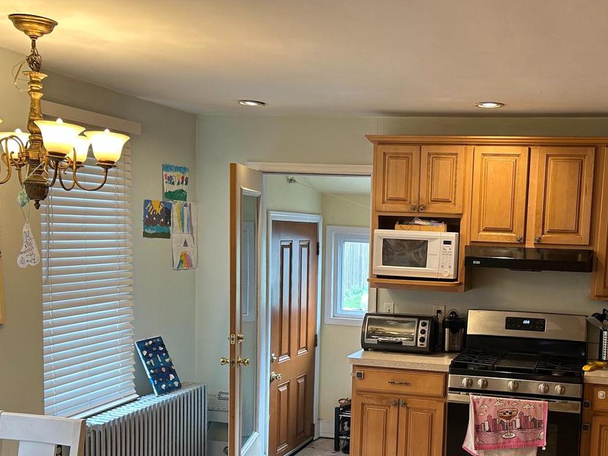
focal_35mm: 44
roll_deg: -1.9
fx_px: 773
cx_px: 432
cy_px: 315
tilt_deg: -6.8
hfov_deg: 42.0
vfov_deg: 32.5
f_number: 1.5
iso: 80
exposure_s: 1/60
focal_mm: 5.7
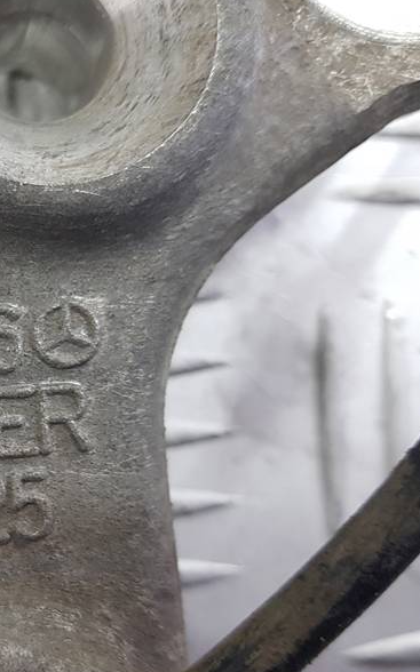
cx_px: -94
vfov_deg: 41.5
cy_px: 425
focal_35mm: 48
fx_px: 880
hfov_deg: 24.2
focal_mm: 4.2
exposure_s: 1/50
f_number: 1.7
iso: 125
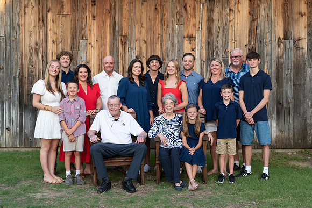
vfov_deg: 24.9
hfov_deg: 36.6
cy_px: 102
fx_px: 472
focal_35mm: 54
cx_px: 158
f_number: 2.2
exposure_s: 1/800
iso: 200
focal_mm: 50
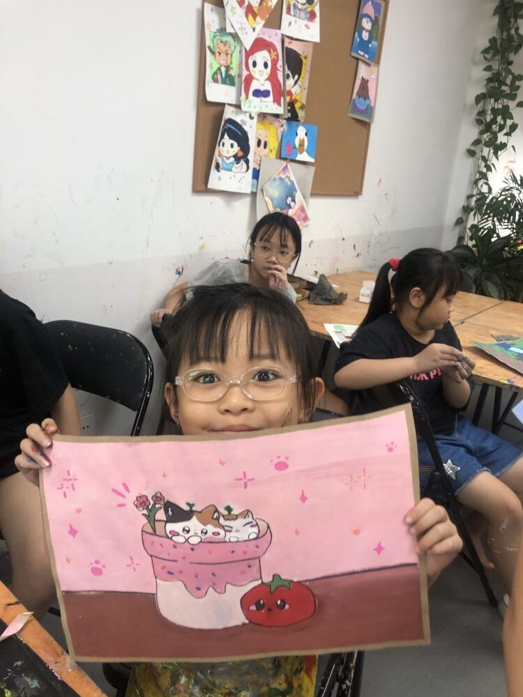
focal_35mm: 28
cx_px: 262
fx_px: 564
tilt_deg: -17.0
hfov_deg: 49.7
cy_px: 348
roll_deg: -5.5
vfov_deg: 63.4
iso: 64
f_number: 1.8
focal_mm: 3.99
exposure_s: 1/120
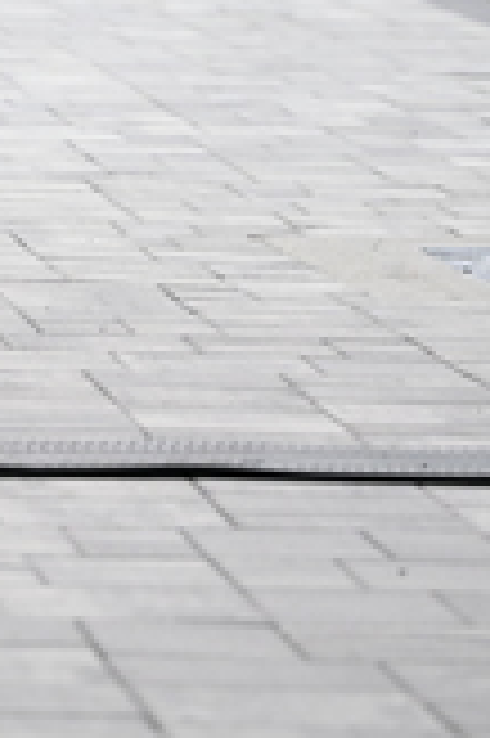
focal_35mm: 343
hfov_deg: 4.0
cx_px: -330
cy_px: -176
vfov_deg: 6.0
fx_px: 7017
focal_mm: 102
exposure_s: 1/5000
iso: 1600
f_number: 2.8
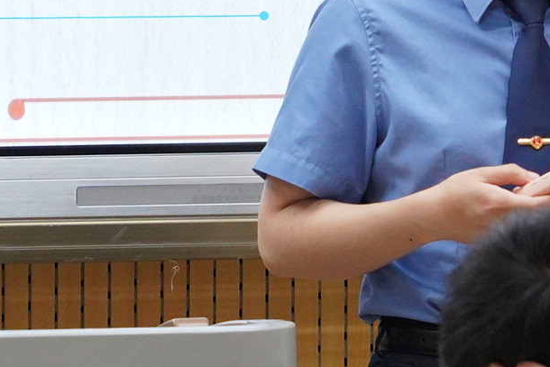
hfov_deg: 4.6
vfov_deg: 3.1
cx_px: 27
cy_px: -77
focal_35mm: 444
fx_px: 6785
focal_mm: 57
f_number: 4
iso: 1250
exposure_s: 1/125
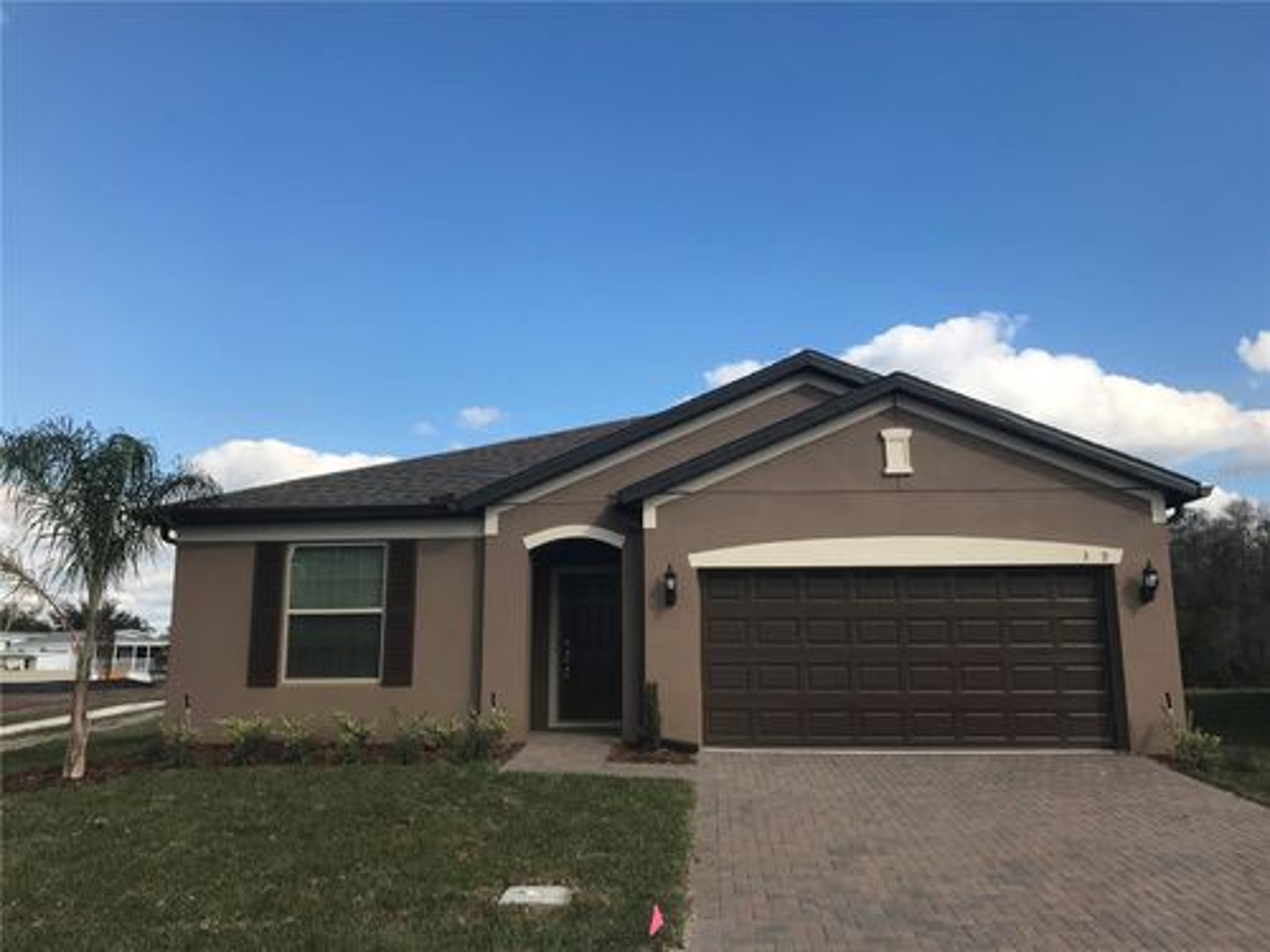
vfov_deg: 49.7
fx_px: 1027
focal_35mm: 28
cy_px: 476
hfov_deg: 63.4
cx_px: 635
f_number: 1.8
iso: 20
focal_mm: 3.99
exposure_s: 1/1916
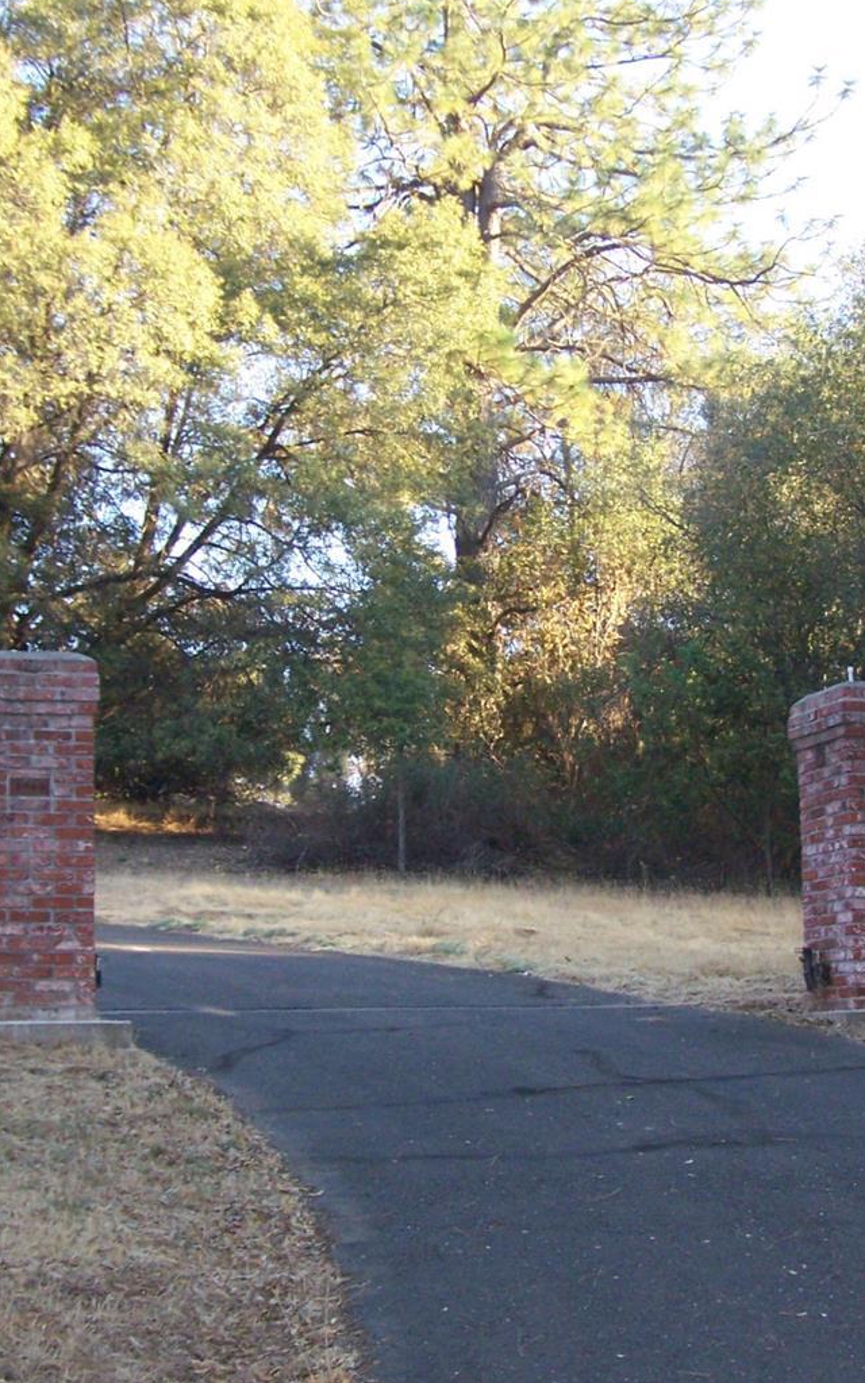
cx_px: 512
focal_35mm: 59
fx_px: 2225
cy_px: 698
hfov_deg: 22.0
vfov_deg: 34.5
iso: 160
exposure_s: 1/160
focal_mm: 6.3
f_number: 2.8
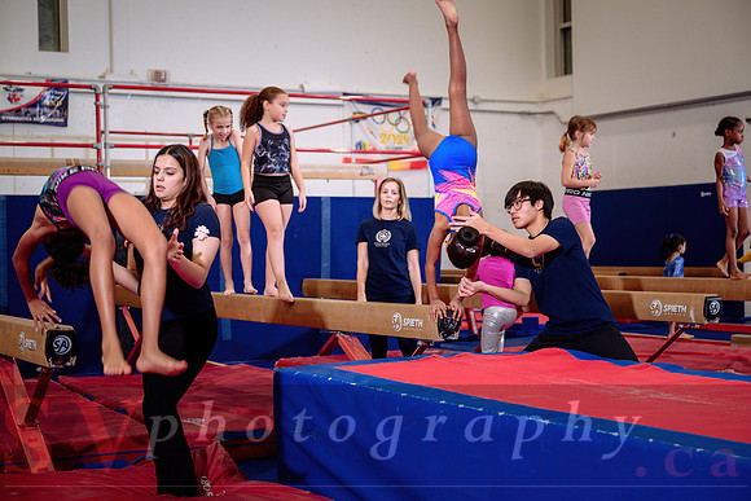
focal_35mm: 55
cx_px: 376
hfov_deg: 36.2
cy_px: 250
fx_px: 1148
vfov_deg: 24.6
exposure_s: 1/250
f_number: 3.5
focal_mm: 55
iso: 800
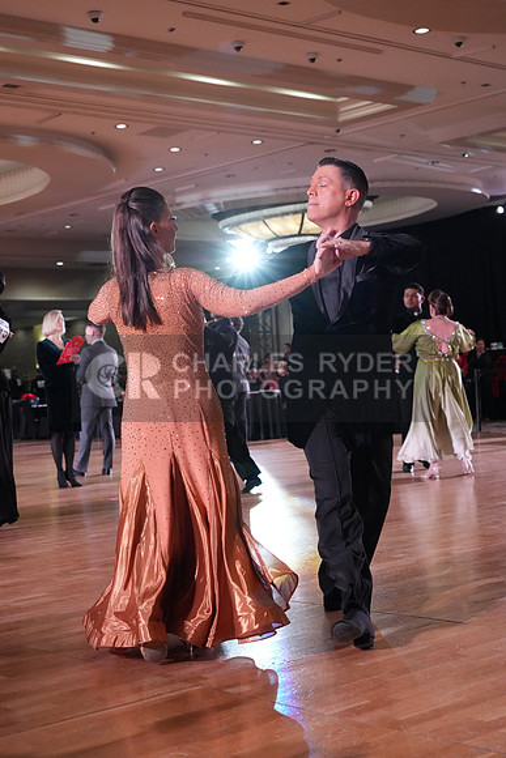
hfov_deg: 24.2
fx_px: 1180
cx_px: 253
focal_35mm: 56
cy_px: 379
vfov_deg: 35.6
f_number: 5
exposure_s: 1/320
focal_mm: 56
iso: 5000
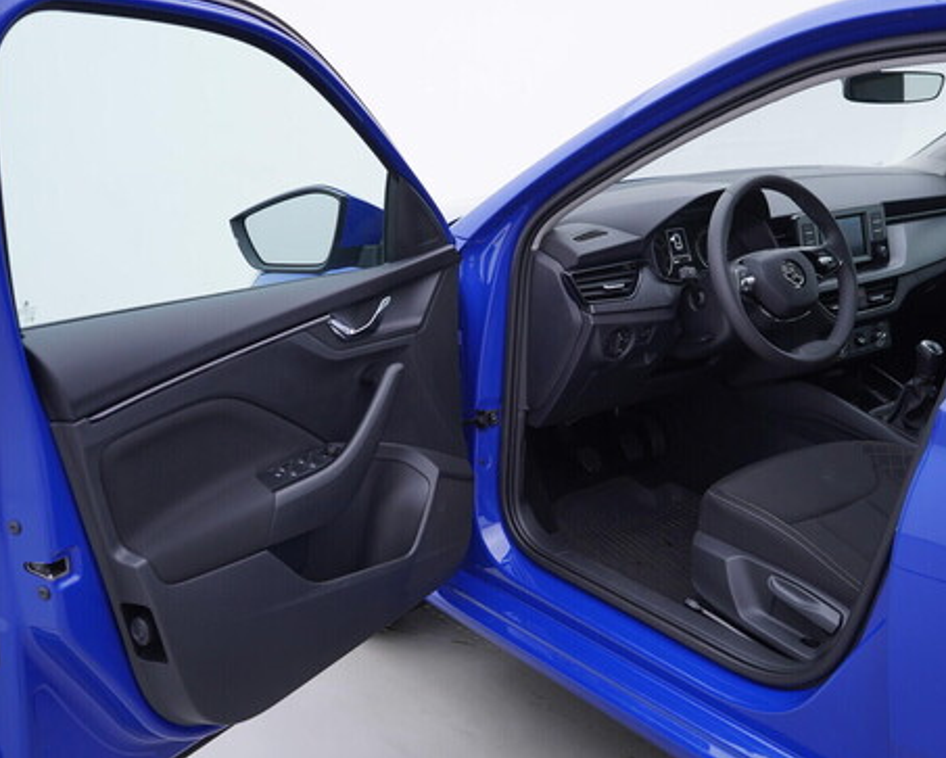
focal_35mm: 41
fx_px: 1149
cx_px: 491
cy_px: 377
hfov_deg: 44.8
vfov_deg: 36.5
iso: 125
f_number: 3.2
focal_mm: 24
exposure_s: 1/50
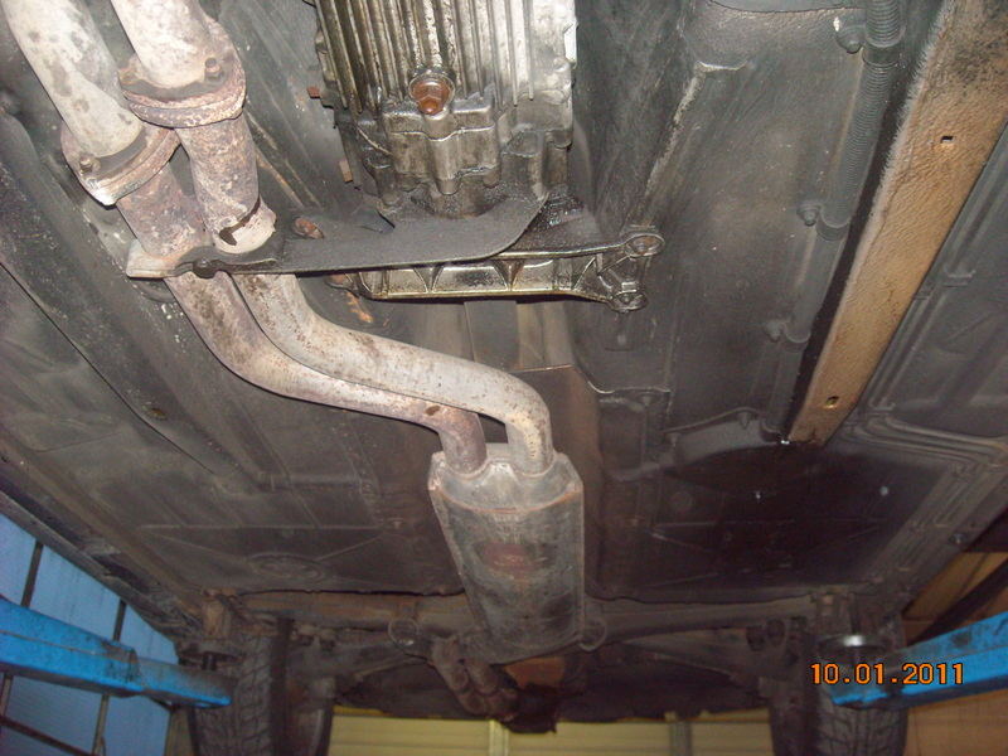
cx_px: 504
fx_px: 1019
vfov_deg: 40.7
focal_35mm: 35
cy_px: 378
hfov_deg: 52.6
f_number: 2.8
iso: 400
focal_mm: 5.7
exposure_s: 1/60
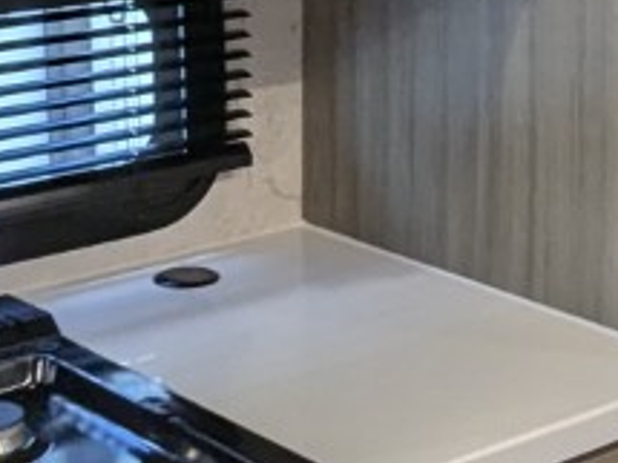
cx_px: 453
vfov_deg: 14.1
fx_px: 1856
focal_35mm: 104
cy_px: 40
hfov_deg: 18.8
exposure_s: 1/56.1
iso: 138
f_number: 2.2
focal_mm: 2.35
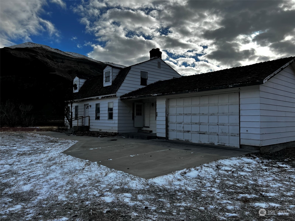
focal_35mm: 26
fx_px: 222
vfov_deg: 53.1
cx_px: 148
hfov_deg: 67.3
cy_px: 110
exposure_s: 1/4444
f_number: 1.5
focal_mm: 5.7
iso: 50
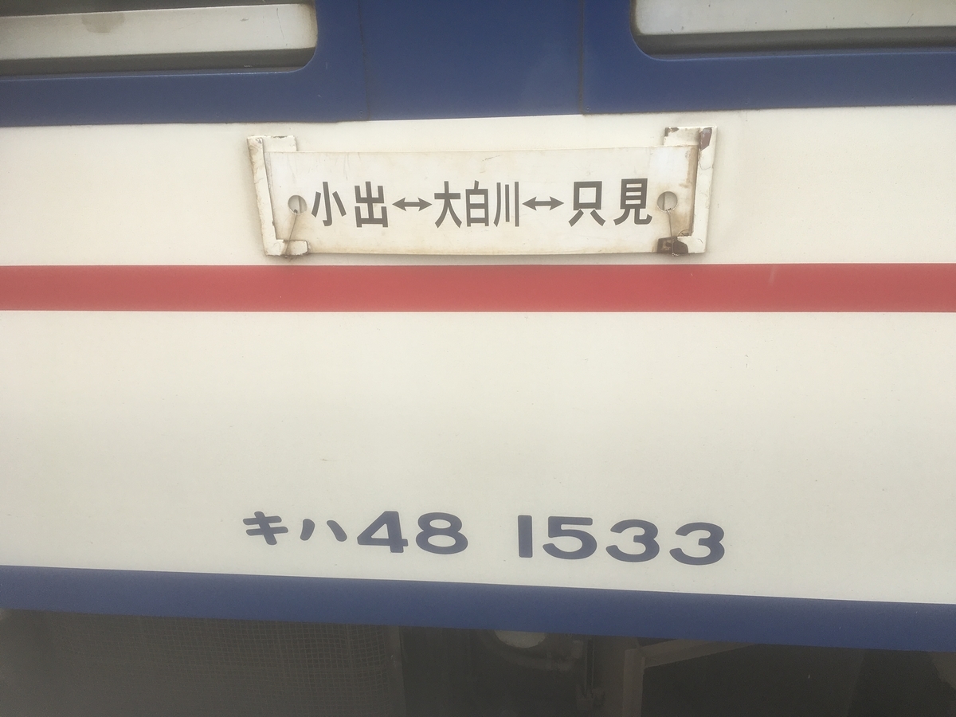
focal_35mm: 29
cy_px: 358
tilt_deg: -24.8
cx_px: 478
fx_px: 801
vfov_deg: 48.2
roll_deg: +2.5
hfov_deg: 61.7
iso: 25
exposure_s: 1/1012
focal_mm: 4.15
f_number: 2.2
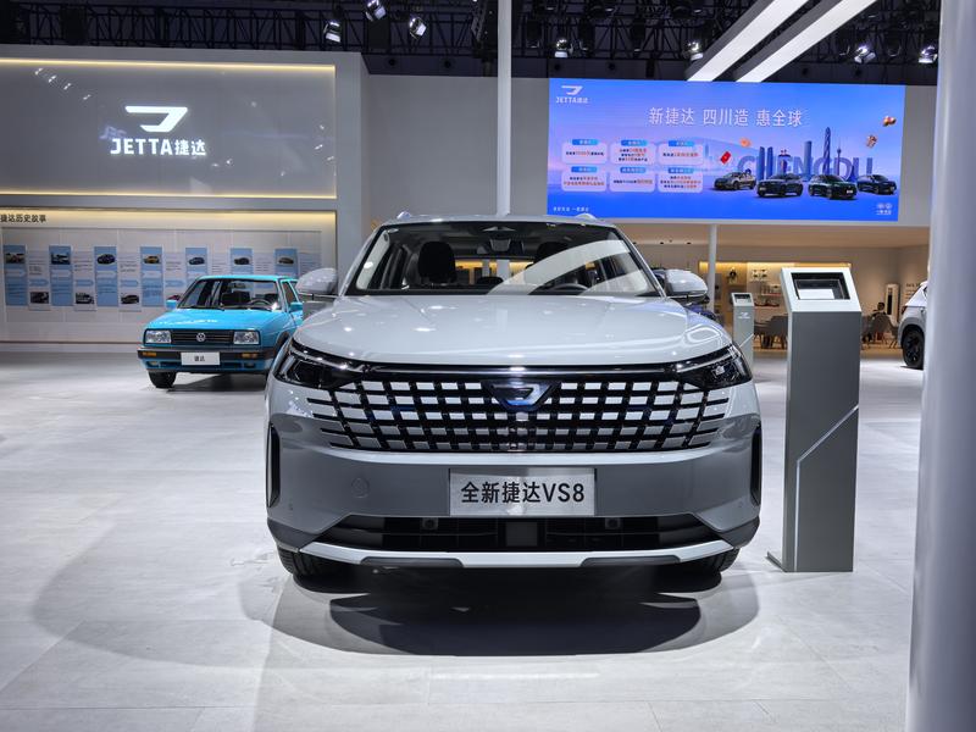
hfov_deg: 65.3
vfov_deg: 51.4
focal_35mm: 27
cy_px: 366
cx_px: 488
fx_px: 761
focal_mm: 6.98
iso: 50
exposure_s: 1/100
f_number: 2
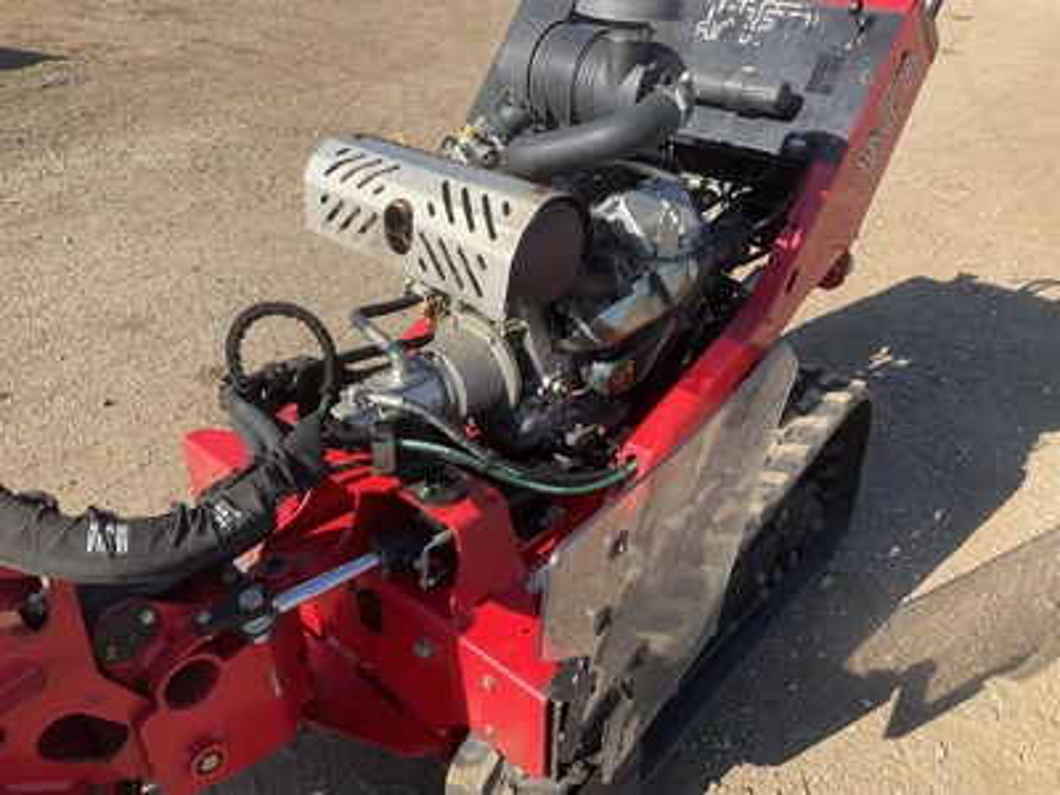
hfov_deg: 61.7
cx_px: 530
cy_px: 398
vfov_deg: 48.2
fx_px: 888
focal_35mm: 29
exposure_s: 1/719
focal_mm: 3
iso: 25
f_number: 1.8
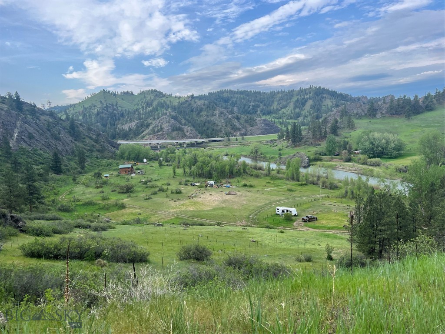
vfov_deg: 53.1
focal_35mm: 26
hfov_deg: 67.3
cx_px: 222
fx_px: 334
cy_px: 167
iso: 50
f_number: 1.5
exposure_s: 1/1361
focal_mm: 5.7
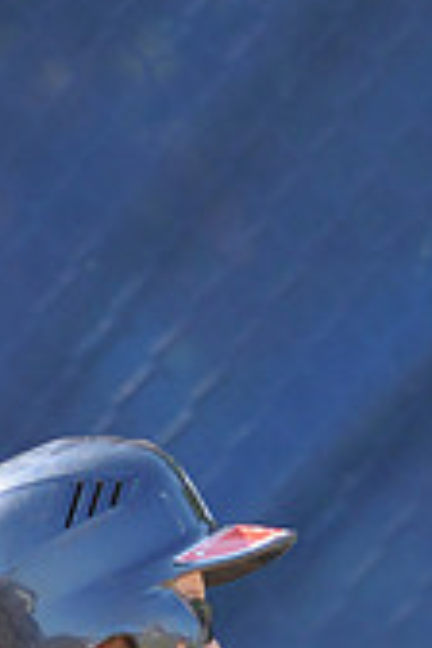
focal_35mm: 1552
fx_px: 27934
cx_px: 330
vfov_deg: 1.3
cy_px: 1030
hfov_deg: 0.9
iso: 400
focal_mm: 300
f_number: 4
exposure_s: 1/500
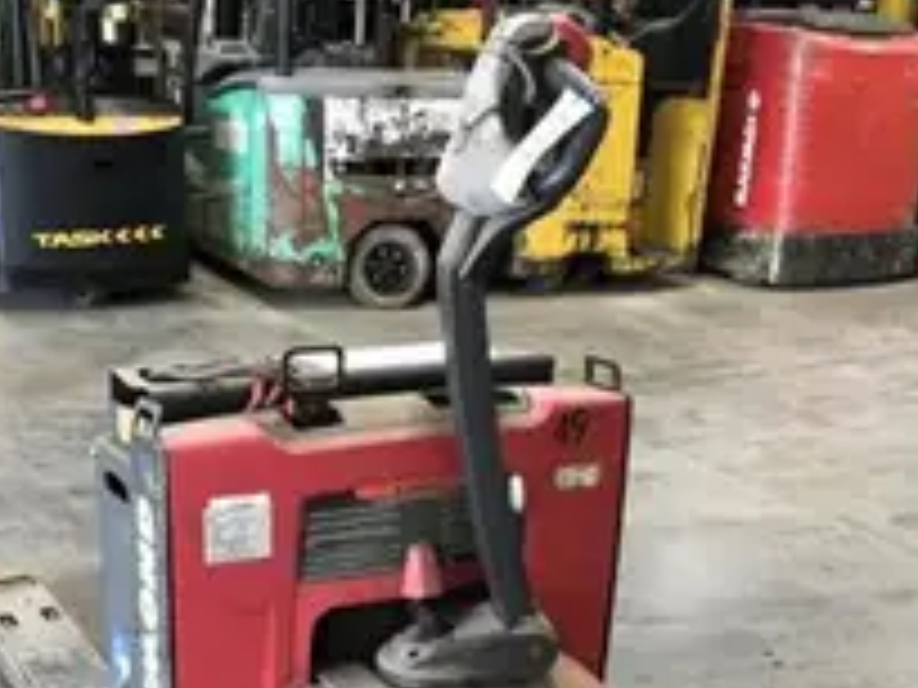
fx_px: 1459
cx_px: 436
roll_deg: -2.0
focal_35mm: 55
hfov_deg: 34.9
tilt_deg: -23.8
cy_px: 643
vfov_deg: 25.6
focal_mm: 4
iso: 40
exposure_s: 1/15
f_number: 1.8
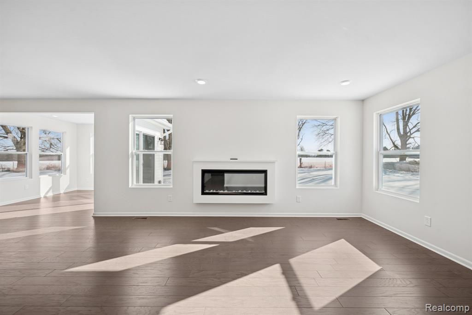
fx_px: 184
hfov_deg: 104.2
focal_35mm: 14
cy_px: 158
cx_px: 236
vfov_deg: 81.2
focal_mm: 14
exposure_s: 1/8
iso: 64
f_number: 9
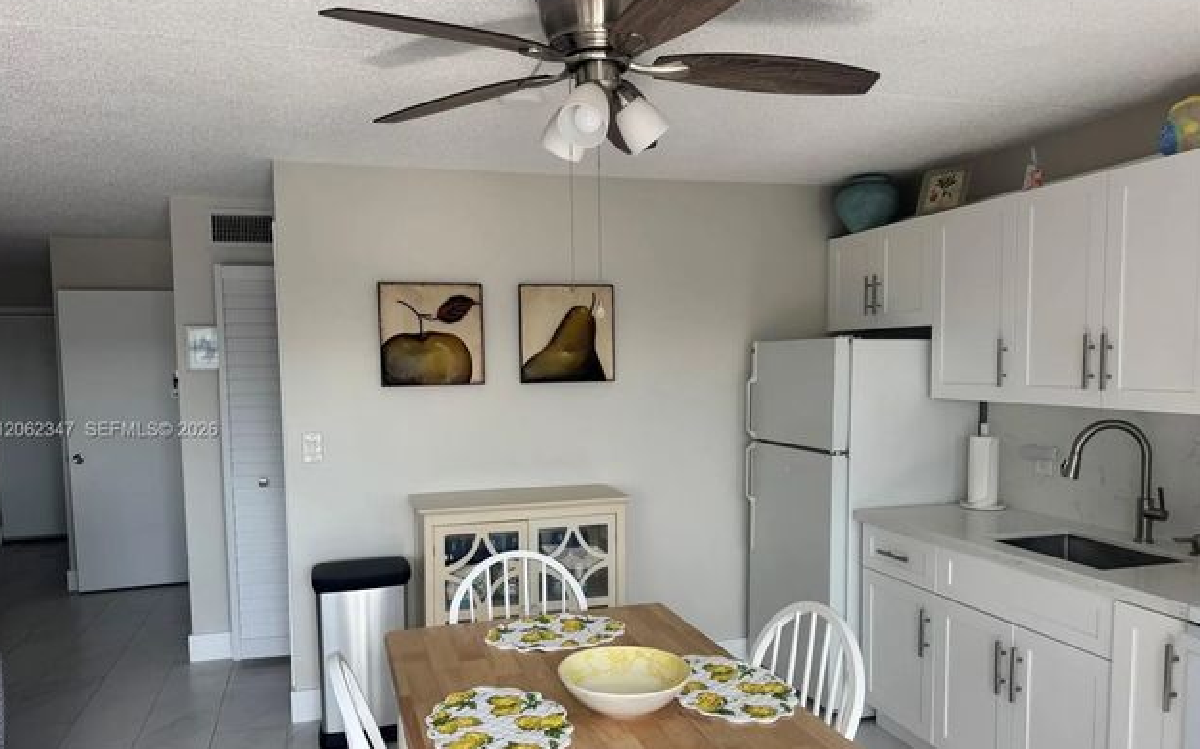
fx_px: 850
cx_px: 592
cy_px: 431
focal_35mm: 26
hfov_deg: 70.4
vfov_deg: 47.4
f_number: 1.78
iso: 80
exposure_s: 1/460
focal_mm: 6.76
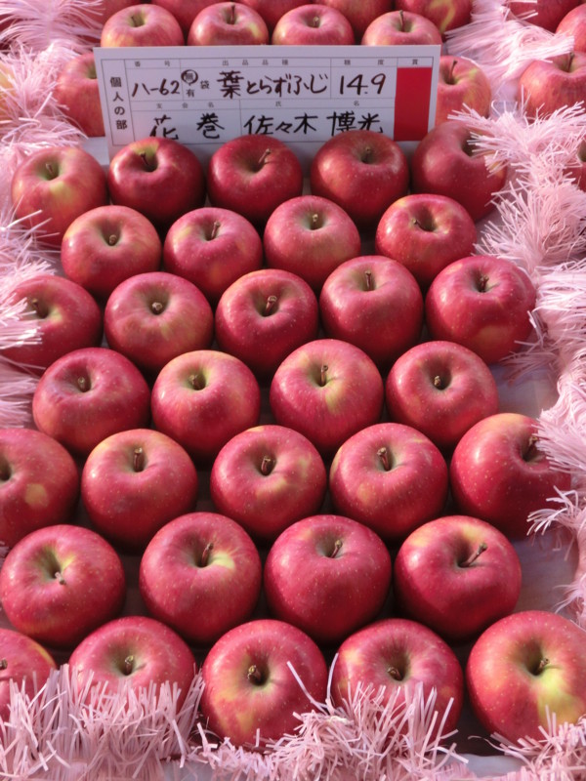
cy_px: 390
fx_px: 993
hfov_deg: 32.9
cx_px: 293
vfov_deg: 42.9
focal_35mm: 44
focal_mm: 7.9
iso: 200
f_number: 3.4
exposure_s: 1/60
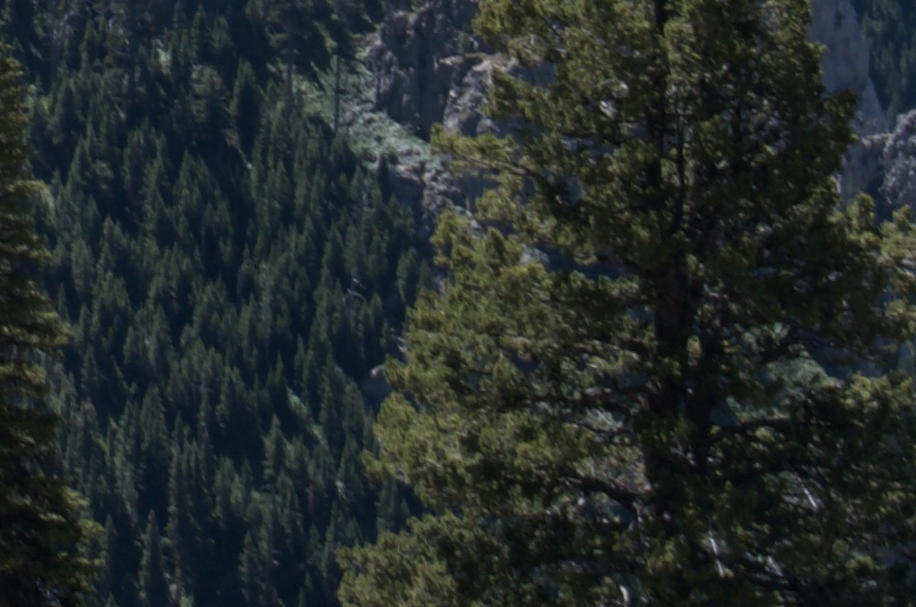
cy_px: -428
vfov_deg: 5.4
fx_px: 6374
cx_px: -260
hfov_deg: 8.1
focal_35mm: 251
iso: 200
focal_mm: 32
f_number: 6.3
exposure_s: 1/320
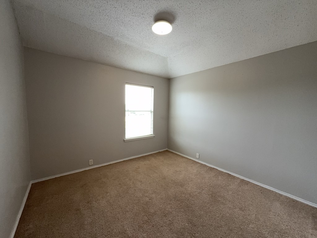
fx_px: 128
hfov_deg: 102.1
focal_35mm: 14
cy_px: 119
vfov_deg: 85.7
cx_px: 158
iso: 125
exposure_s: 1/60
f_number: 2.2
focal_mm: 2.22
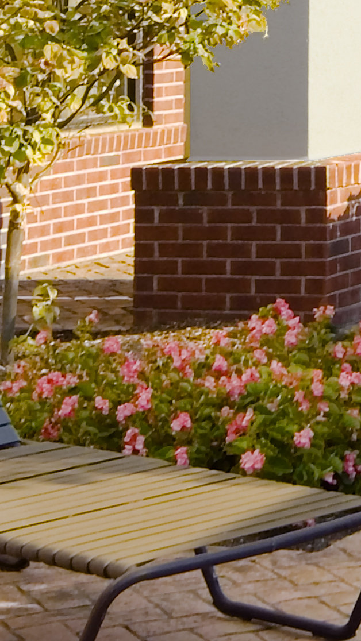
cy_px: 57
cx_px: 731
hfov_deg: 8.2
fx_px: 2382
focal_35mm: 140
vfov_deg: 15.2
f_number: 11
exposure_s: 1/45
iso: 100
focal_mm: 23
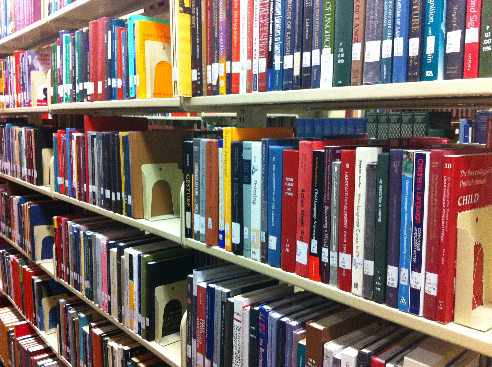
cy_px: 184
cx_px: 246
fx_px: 497
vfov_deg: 40.6
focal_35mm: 35
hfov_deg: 52.7
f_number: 2.8
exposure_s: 1/15
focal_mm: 3.85
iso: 250
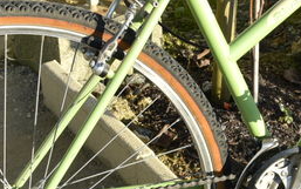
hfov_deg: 16.0
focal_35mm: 127
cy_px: 90
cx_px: 316
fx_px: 1042
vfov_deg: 10.3
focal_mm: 32
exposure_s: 1/500
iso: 560
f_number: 11
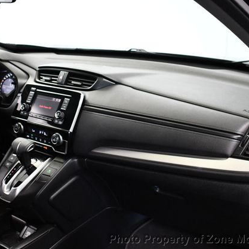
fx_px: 382
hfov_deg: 35.9
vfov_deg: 36.1
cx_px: 102
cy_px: 122
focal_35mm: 47
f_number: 3.5
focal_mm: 18
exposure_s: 1/100
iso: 3200
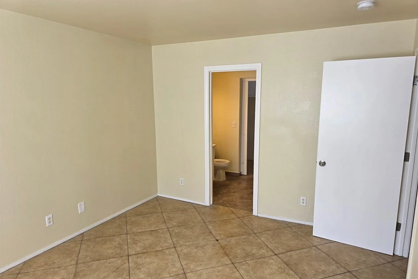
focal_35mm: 24
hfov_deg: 73.8
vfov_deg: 53.0
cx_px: 209
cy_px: 151
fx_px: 279
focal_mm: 6.3
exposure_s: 1/120
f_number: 1.7
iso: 50
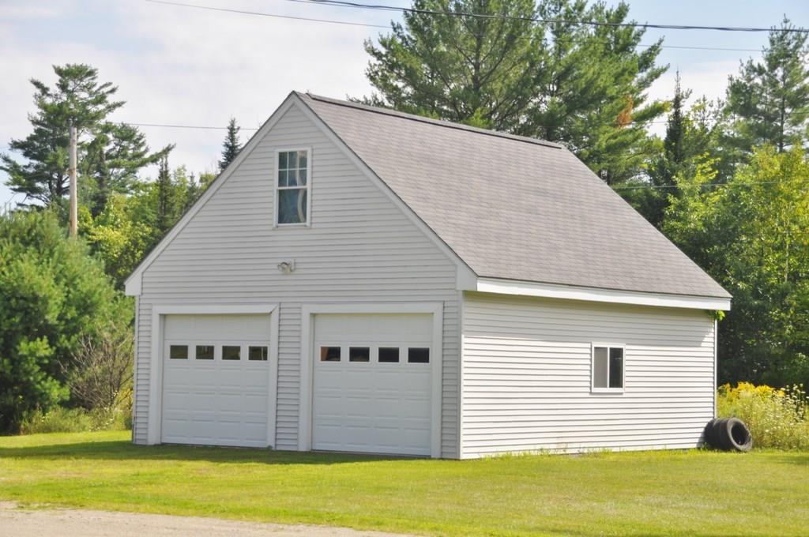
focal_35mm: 90
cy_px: 268
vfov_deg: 15.1
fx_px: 2020
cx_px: 404
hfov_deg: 22.6
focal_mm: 60
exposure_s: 1/800
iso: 200
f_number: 7.1
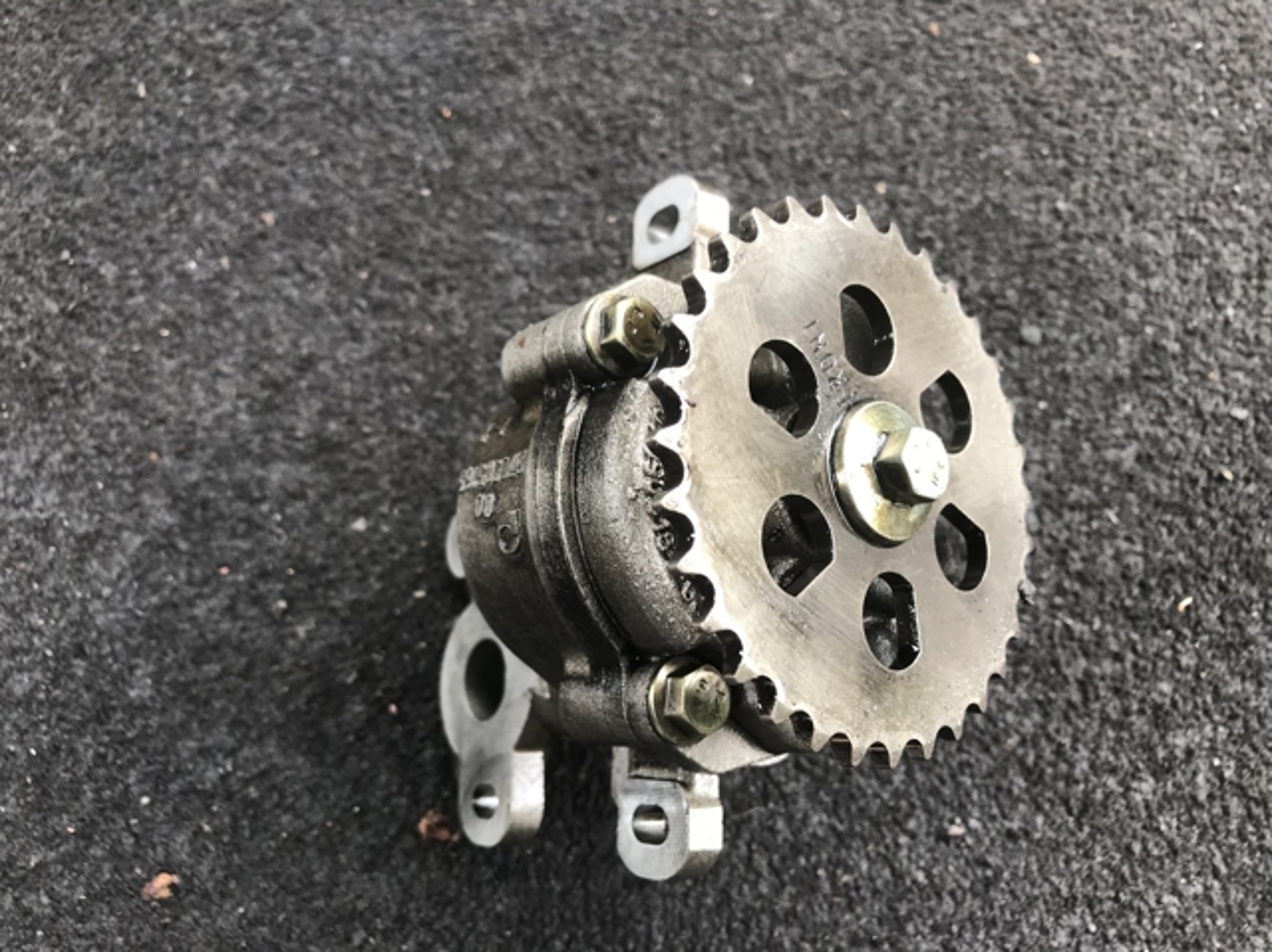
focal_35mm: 28
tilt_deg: -73.7
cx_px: 636
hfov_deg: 63.5
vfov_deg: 49.7
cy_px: 476
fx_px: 1028
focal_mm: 3.99
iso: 25
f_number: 1.8
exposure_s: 1/50
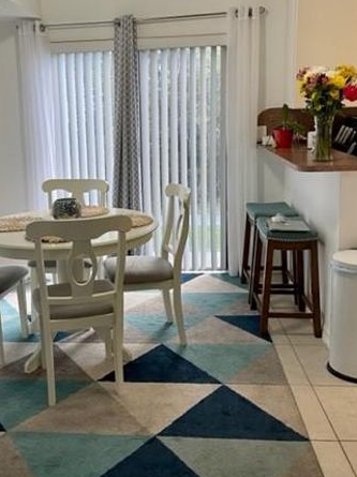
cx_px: 121
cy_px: 198
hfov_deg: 36.4
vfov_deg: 47.7
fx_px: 537
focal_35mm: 39
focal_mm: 5.1
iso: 125
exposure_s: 1/60
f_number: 1.6
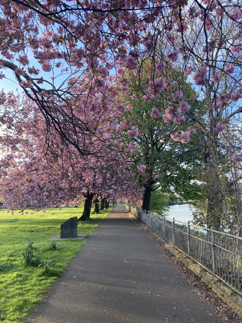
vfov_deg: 63.4
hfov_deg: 49.7
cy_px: 162
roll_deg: +1.3
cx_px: 121
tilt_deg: +10.4
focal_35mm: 28
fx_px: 261
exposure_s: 1/121
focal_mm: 3.99
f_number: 1.8
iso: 25
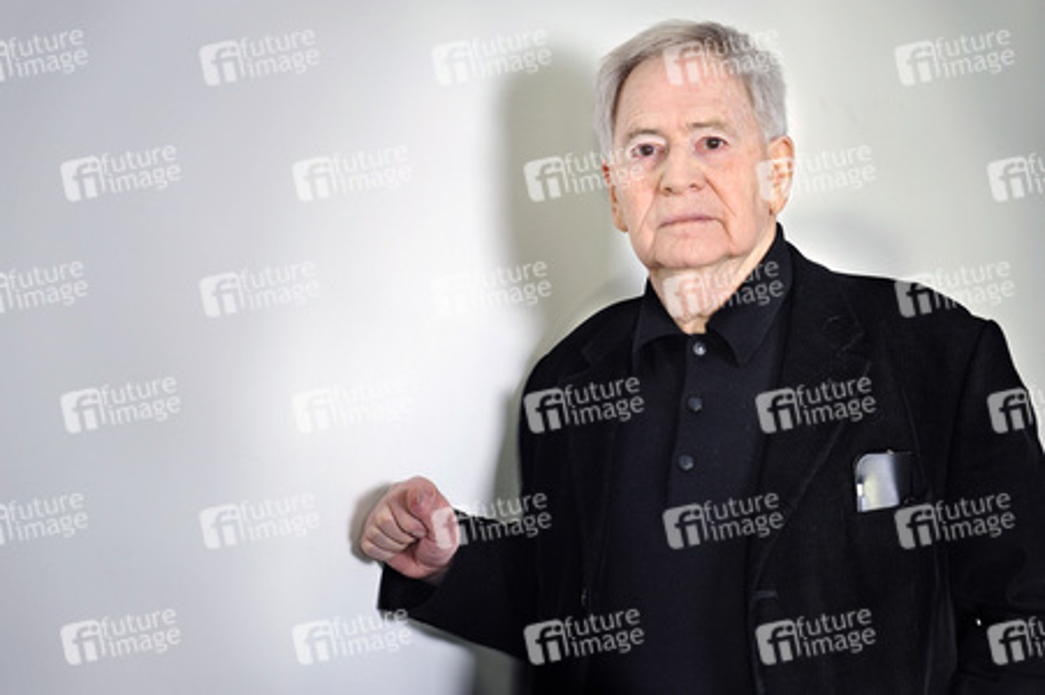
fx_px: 2030
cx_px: 522
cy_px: 348
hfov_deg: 28.9
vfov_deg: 19.4
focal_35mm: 70
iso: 400
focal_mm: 70
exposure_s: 1/60
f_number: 6.3
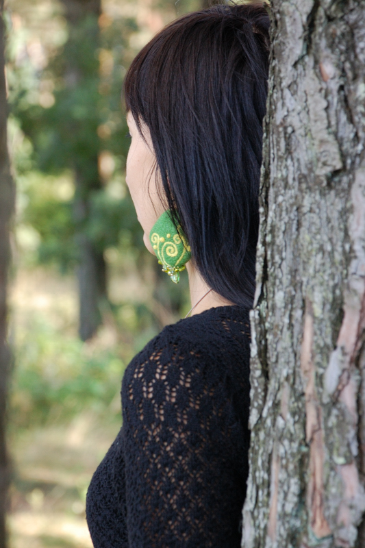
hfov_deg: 10.2
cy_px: 274
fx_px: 2054
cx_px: 182
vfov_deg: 15.2
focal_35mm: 135
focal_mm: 90
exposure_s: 1/125
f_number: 5.6
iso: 720
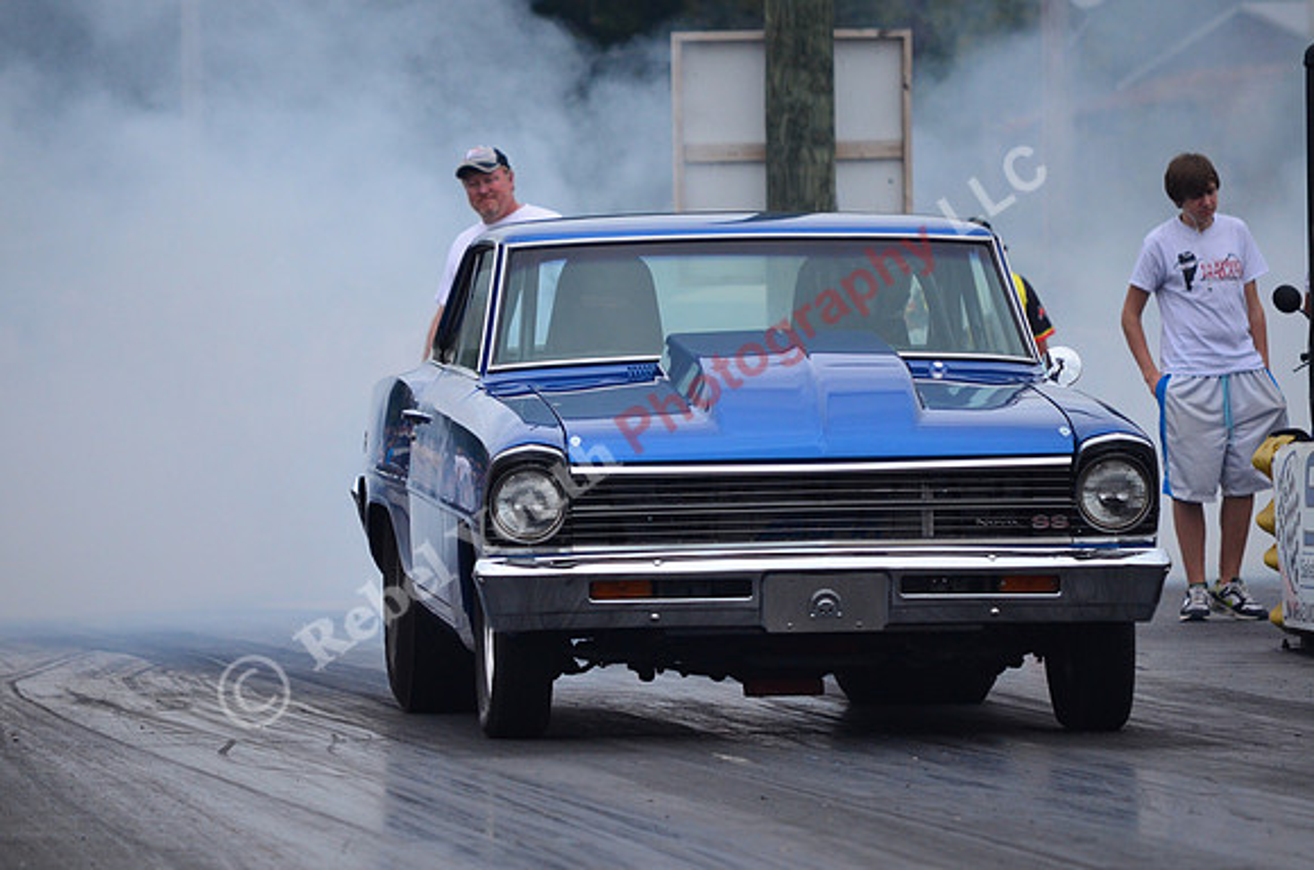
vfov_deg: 4.6
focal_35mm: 300
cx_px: 657
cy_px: 435
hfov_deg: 6.9
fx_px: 10926
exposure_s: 1/2500
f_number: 6.3
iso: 1000
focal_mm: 200
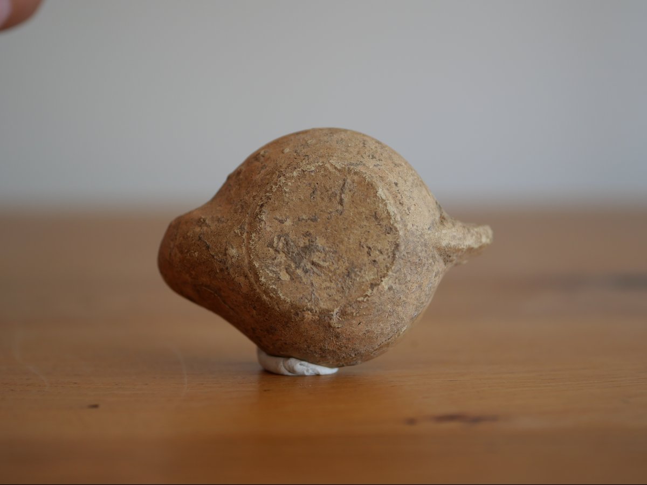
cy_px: 242
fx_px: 1121
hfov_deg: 32.2
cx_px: 324
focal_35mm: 60
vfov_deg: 24.4
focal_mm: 30
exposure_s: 1/100
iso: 200
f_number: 2.8
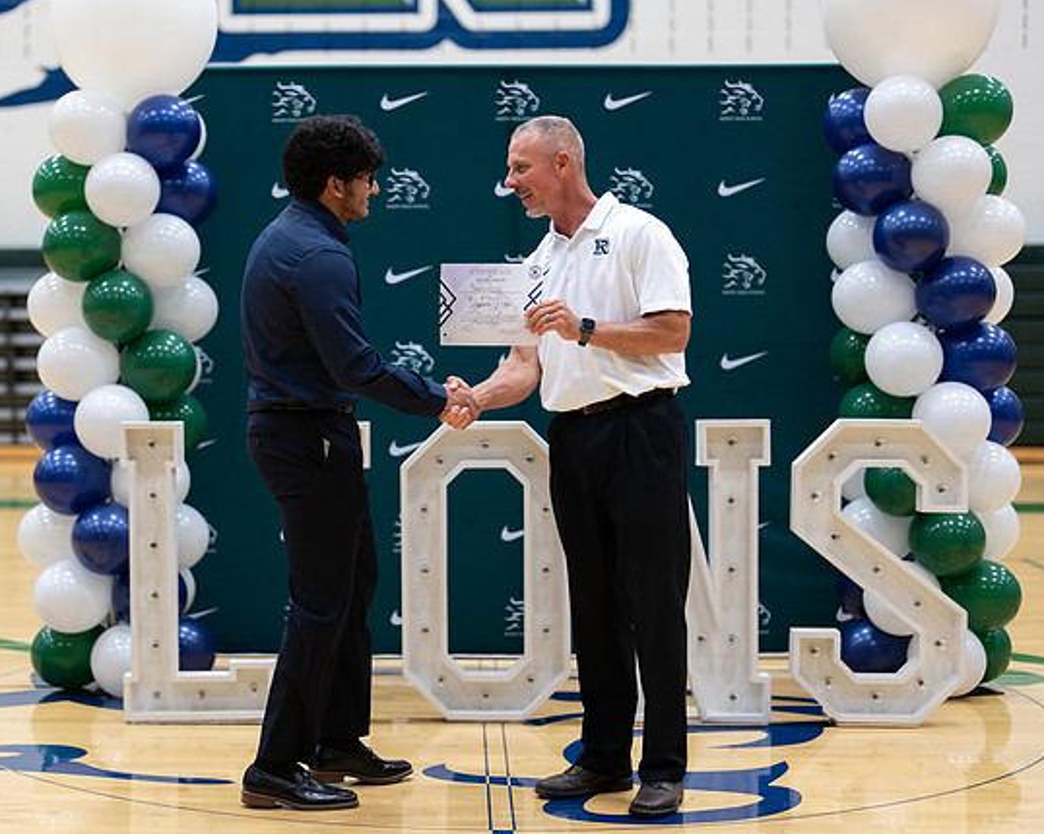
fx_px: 2039
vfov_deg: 23.1
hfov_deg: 28.6
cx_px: 361
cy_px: 420
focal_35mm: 66
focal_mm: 50
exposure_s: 1/320
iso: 400
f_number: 1.2
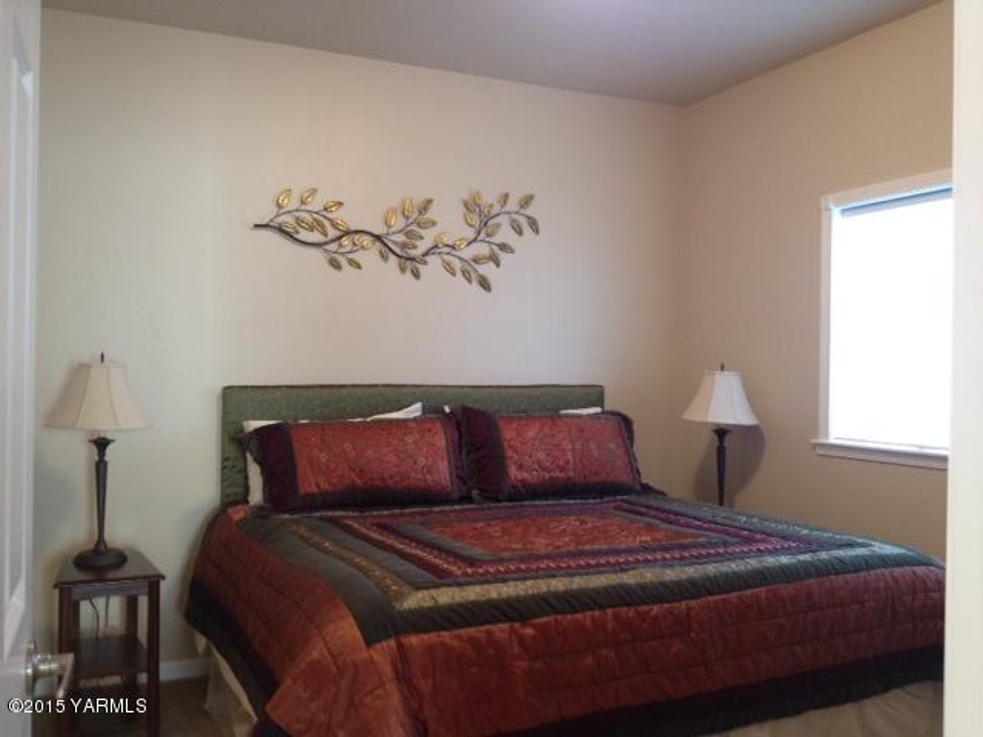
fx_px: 994
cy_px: 368
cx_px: 492
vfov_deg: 40.7
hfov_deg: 52.6
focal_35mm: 35
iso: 200
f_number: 2.4
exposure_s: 1/20
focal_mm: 4.28
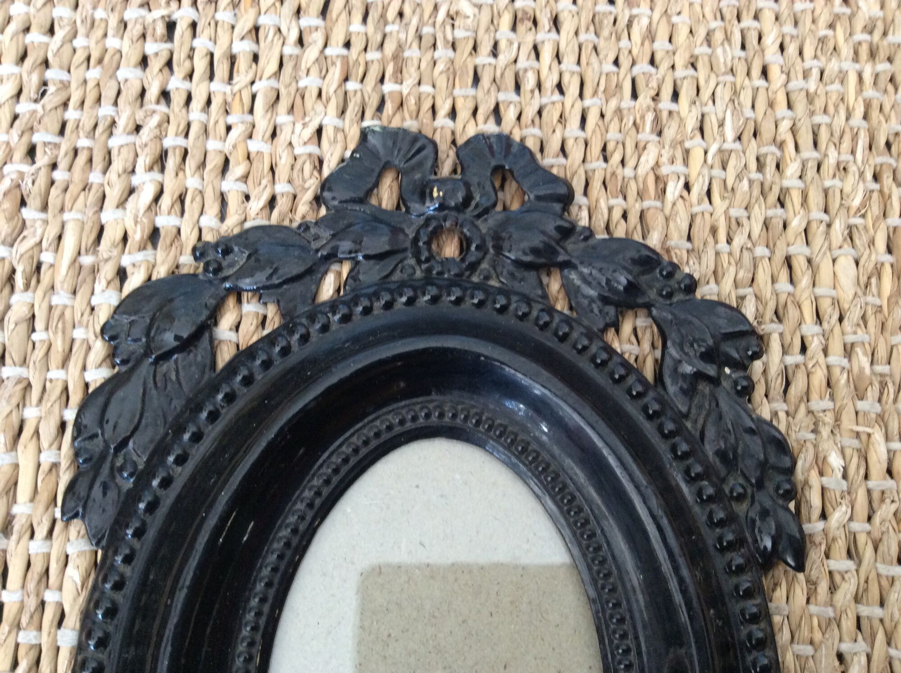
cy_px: 336
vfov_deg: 44.1
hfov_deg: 56.9
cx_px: 450
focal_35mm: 32
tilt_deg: -72.5
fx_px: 832
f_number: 2.4
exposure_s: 1/25
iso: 125
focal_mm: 3.3
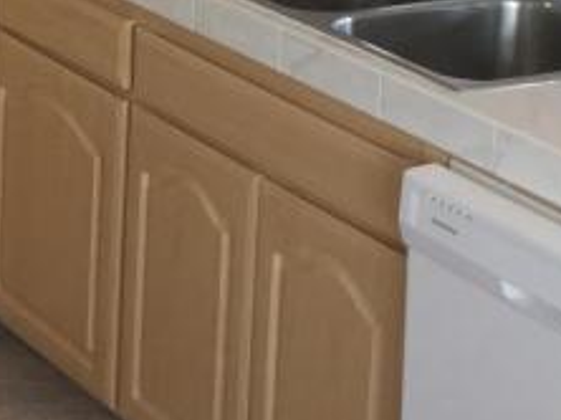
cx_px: -296
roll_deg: -0.9
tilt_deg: -12.5
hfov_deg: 13.0
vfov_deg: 10.1
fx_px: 2315
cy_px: -127
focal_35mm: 143
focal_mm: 3.3
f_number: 2.4
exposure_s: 1/60
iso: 32
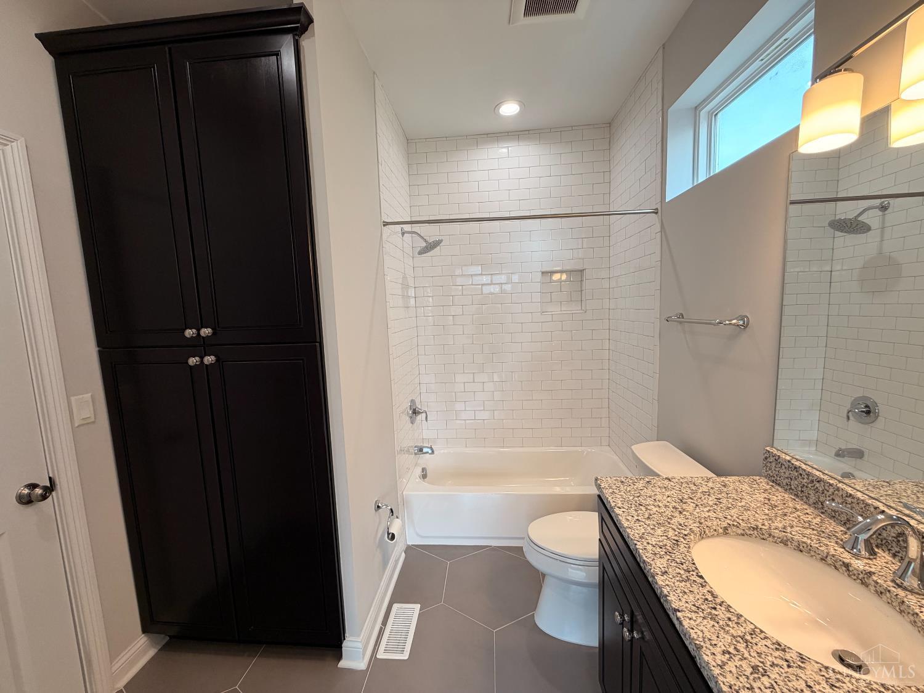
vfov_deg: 85.7
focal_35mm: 14
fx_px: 374
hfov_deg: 102.1
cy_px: 346
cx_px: 462
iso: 125
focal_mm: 2.22
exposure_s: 1/120
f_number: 2.2
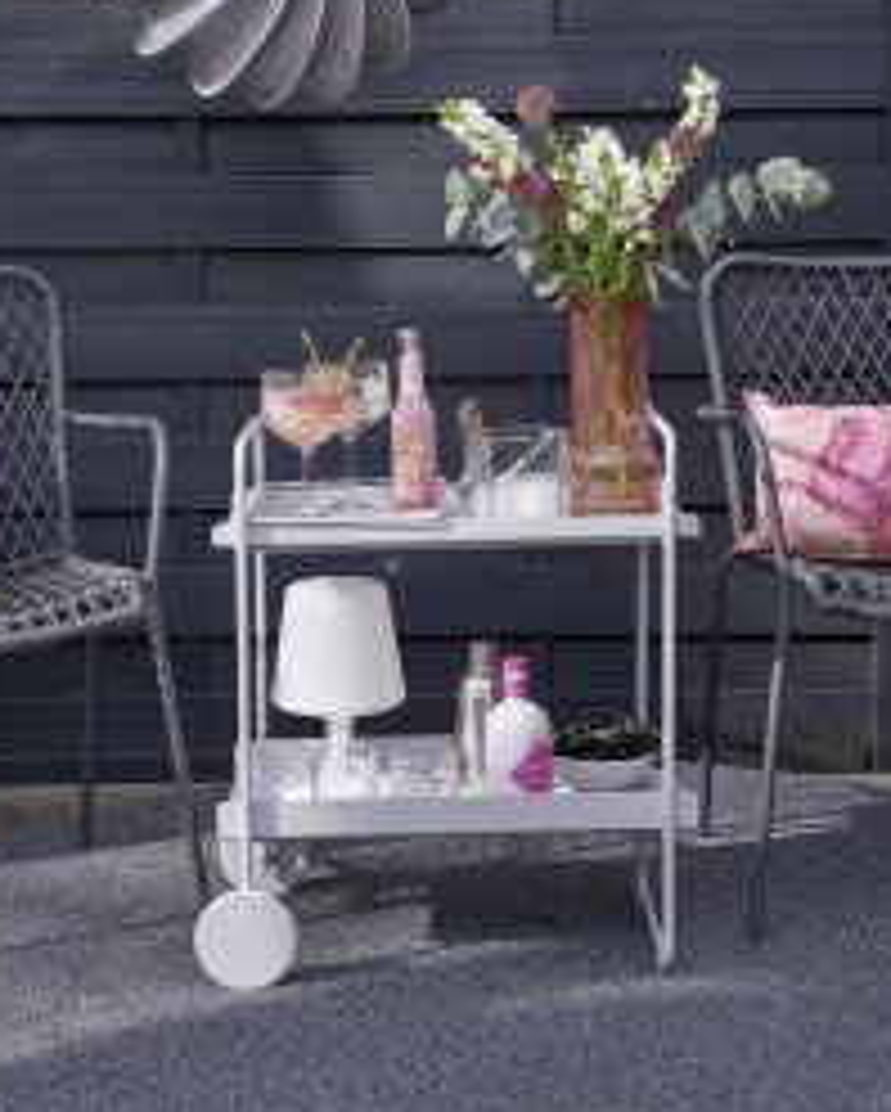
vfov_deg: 25.0
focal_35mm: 76
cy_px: 518
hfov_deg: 20.2
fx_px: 2502
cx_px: 398
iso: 250
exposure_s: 1/125
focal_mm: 50
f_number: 4.5
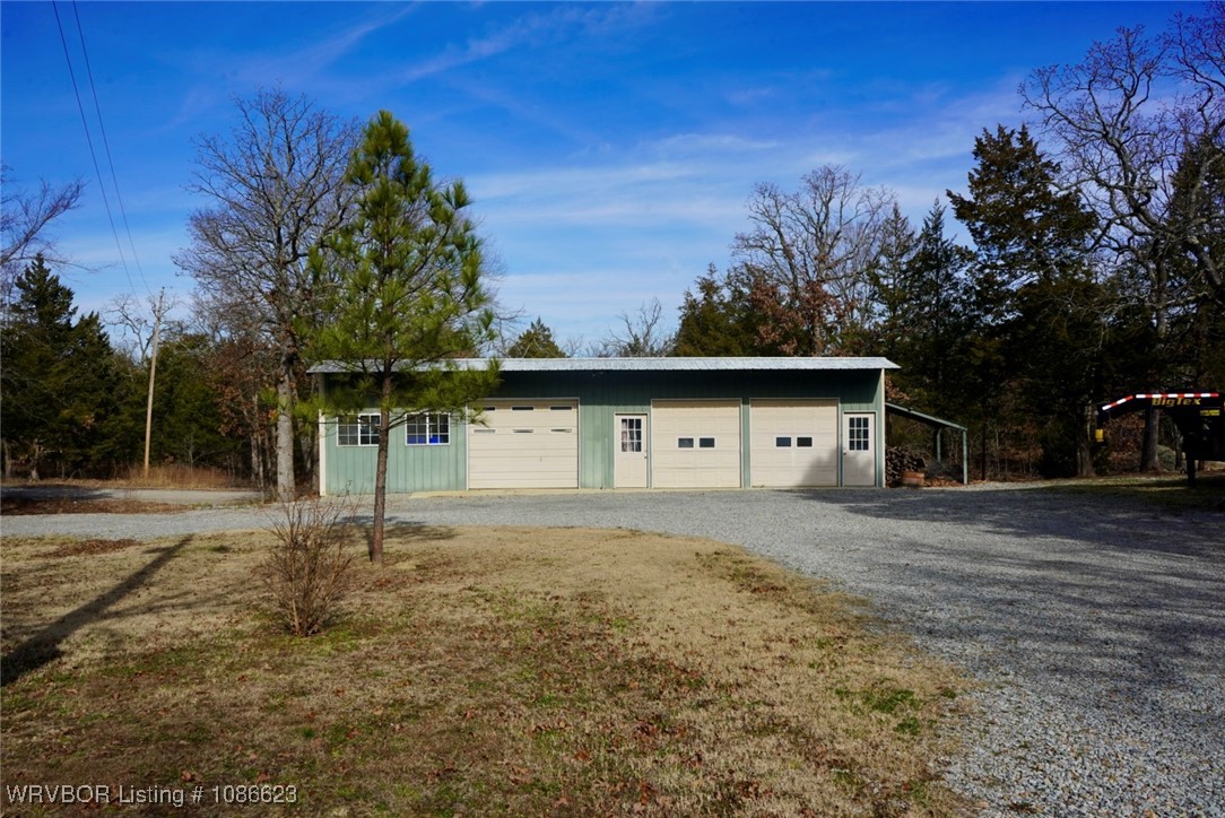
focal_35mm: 28
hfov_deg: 65.4
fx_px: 953
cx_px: 612
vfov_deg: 46.5
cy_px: 409
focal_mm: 28
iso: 100
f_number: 14
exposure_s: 1/125
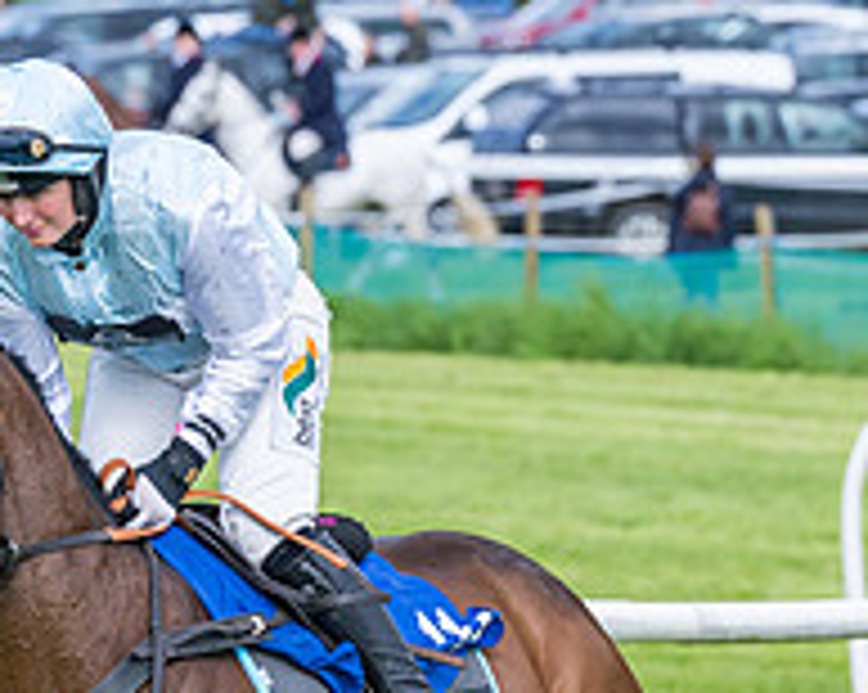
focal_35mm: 582
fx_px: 14936
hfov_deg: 3.3
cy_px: 712
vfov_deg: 2.7
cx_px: 606
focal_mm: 115
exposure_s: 1/2500
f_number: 4
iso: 400
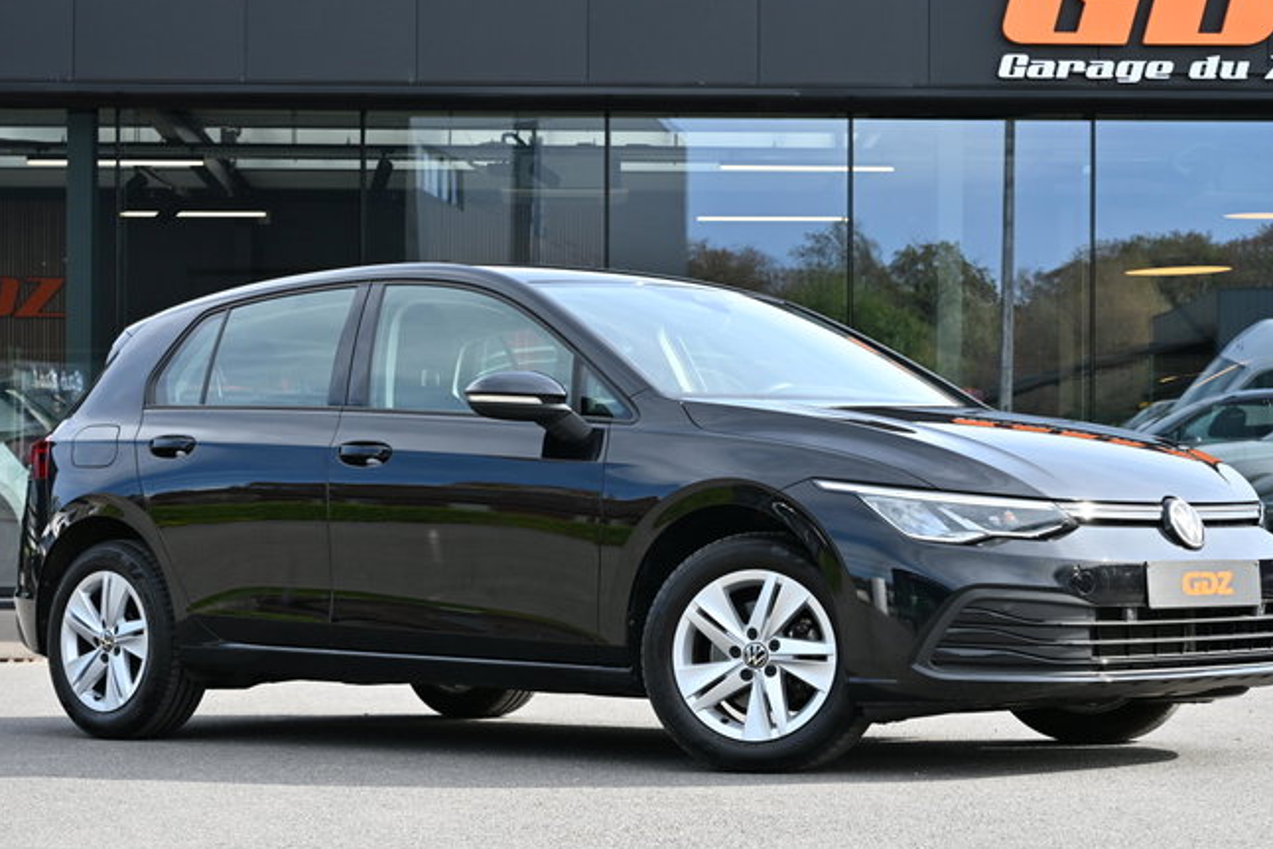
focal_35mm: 91
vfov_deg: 15.0
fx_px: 3218
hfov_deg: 22.4
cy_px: 481
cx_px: 668
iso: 500
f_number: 8
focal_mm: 70
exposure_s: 1/640
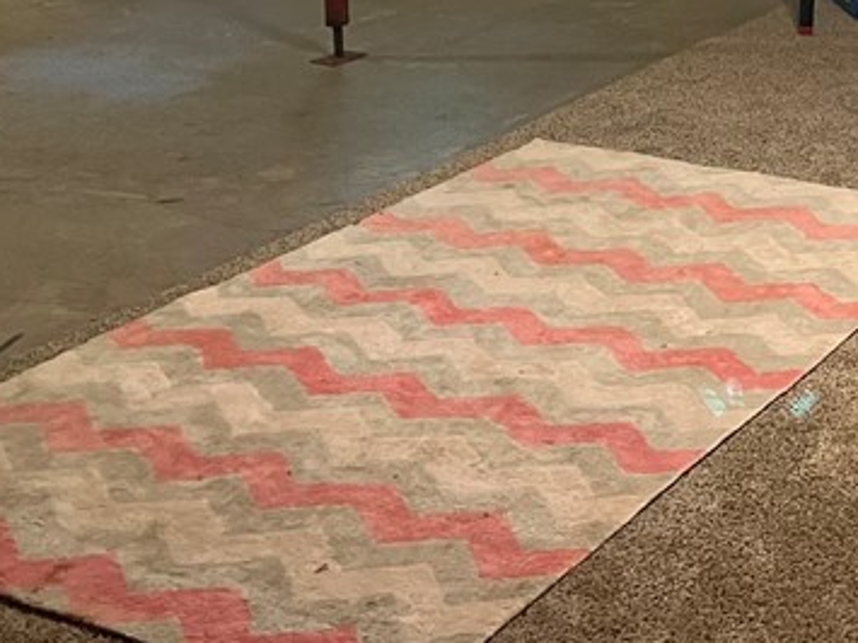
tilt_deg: -9.3
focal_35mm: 75
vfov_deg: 18.5
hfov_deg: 24.8
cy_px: -157
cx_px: 860
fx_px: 1858
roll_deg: -1.3
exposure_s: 1/40
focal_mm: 5.1
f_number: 1.6
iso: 400
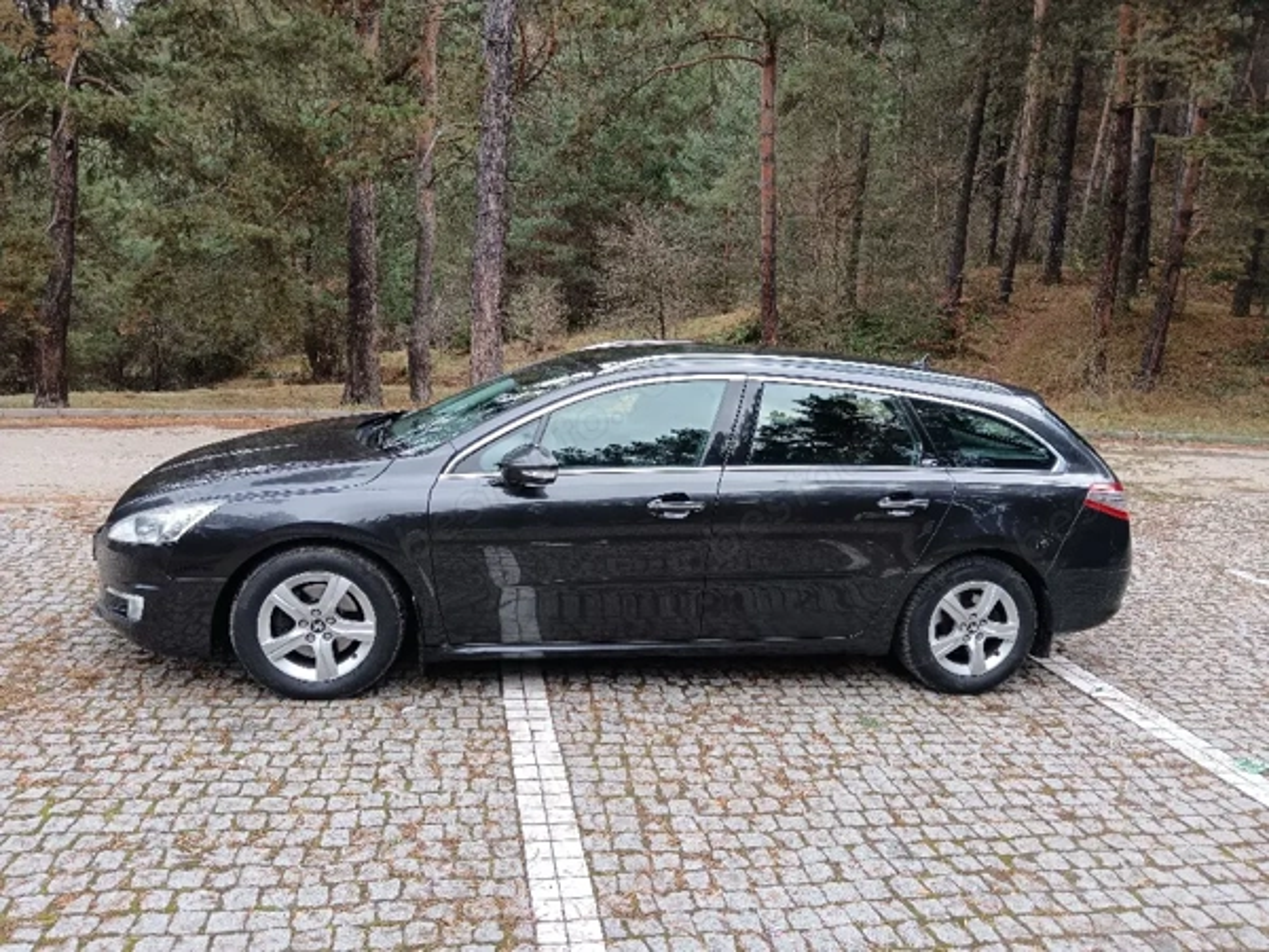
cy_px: 476
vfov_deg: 51.4
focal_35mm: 27
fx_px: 990
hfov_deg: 65.3
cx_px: 634
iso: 221
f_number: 1.9
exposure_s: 1/120
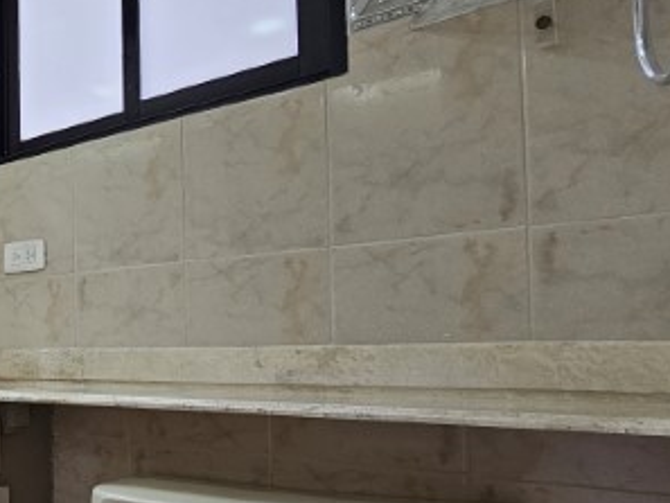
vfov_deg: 40.2
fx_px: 678
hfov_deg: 38.7
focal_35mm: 35
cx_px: -133
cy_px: 336
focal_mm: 2.2
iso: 160
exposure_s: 1/100
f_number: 2.2
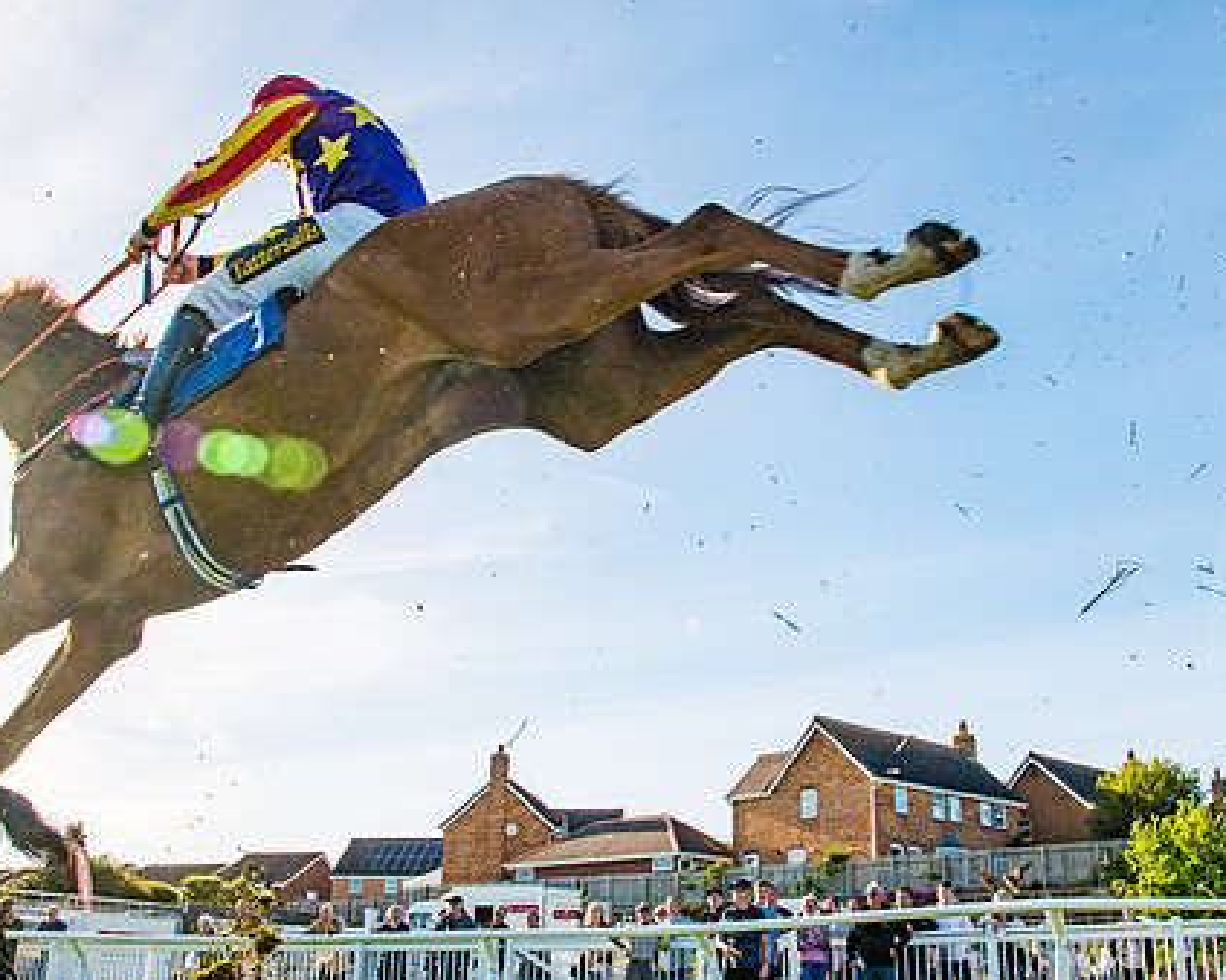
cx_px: 670
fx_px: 1306
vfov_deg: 41.1
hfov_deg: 50.2
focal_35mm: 36
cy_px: 510
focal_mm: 24
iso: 500
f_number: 8
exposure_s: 1/1000
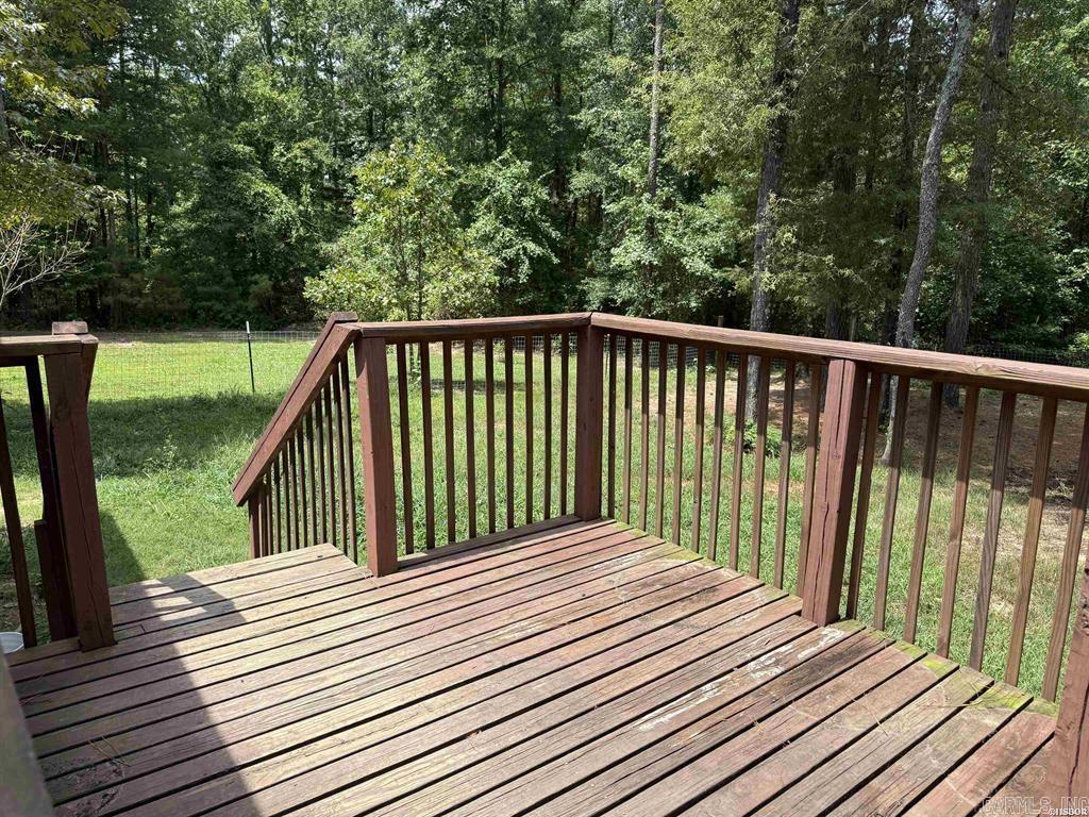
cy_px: 408
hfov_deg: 71.6
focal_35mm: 24
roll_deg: -0.9
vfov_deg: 56.8
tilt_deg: -12.2
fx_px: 755
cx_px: 544
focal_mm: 6.76
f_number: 1.78
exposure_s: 1/1689
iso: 80
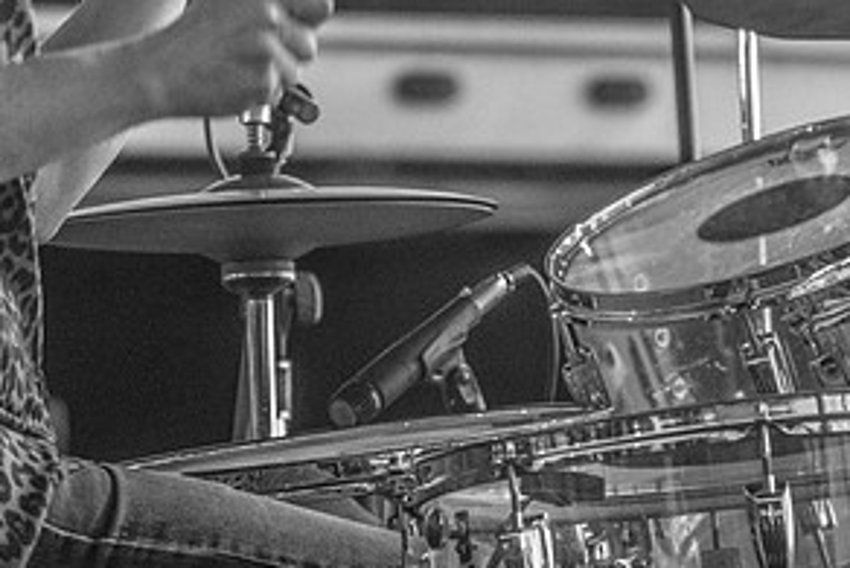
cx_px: 495
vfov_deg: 3.9
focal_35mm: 357
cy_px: 22
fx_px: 8433
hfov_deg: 5.8
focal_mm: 180
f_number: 5
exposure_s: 1/250
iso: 3200
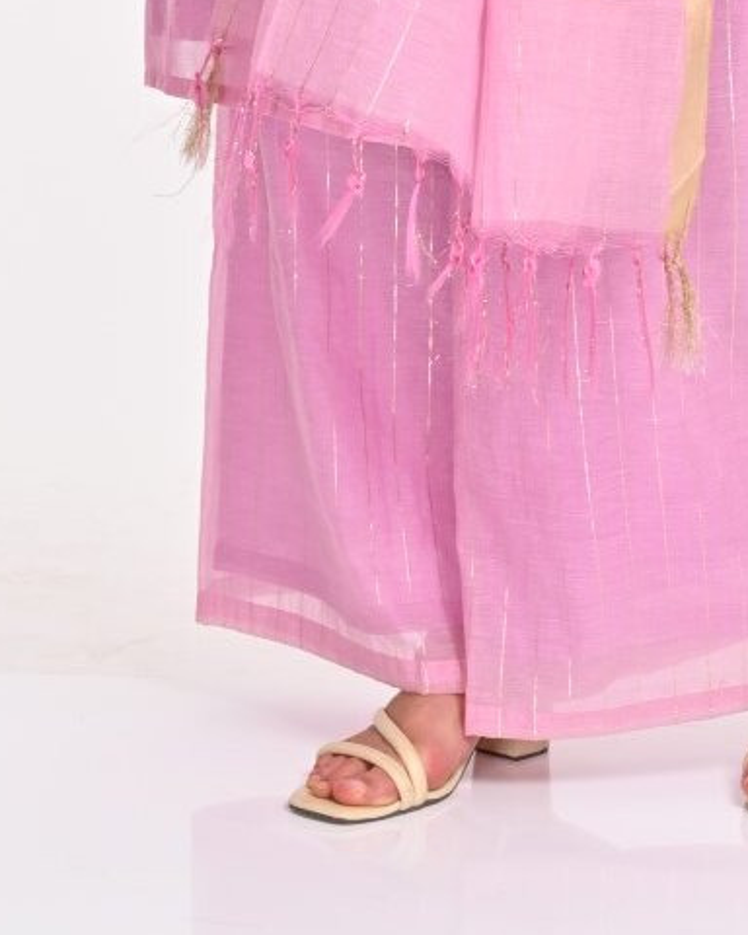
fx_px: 5175
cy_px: -498
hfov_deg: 8.3
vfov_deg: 10.0
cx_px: 592
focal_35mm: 187
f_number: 8
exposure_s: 1/160
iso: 320
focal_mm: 59
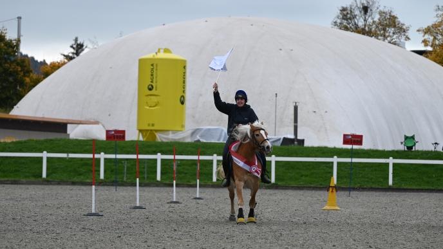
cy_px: 127
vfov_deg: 5.9
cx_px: 227
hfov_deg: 10.4
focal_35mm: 207
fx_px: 2432
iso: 320
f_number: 4.8
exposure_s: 1/800
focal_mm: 170
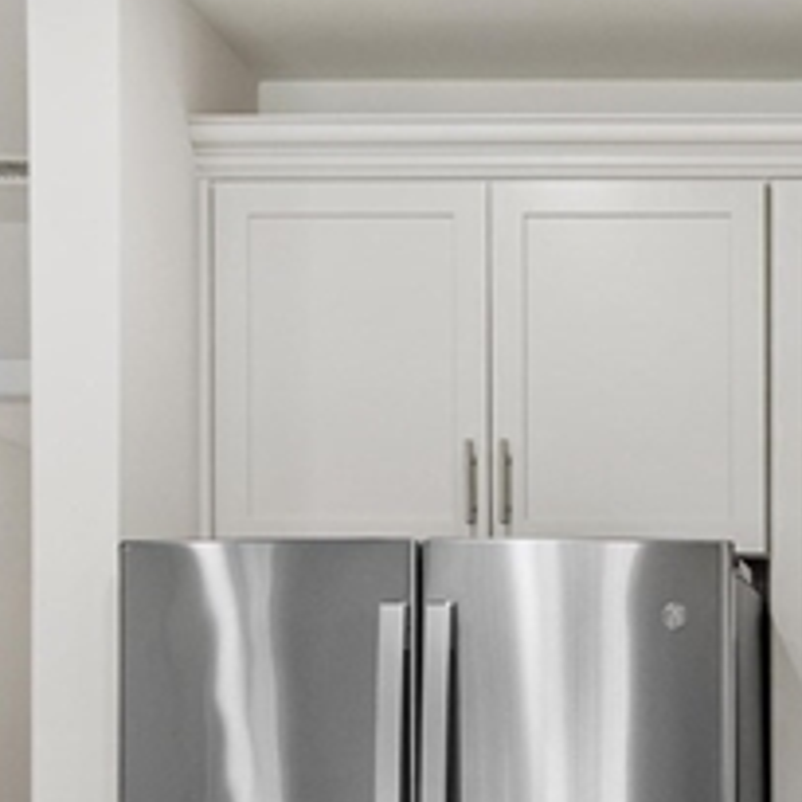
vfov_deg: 18.5
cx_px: 1037
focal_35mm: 89
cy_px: 960
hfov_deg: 18.2
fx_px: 2333
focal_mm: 14
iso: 320
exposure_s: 1/1.67
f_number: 8
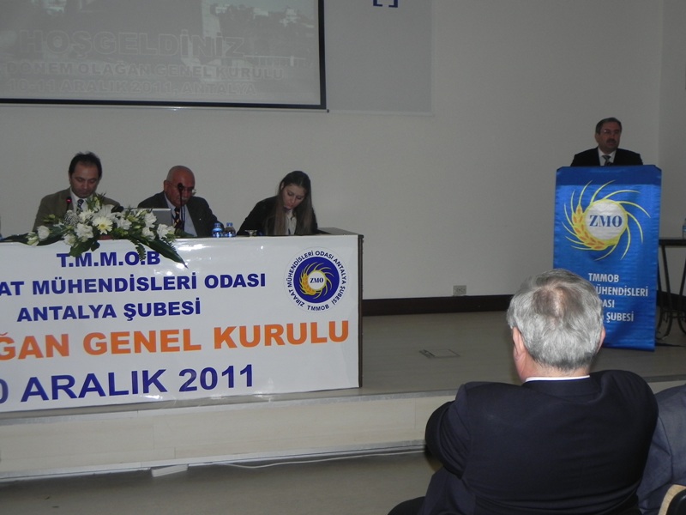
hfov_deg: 50.1
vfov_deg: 38.7
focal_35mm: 37
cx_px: 343
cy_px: 258
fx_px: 733
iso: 160
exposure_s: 1/100
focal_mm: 6.6
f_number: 3.5
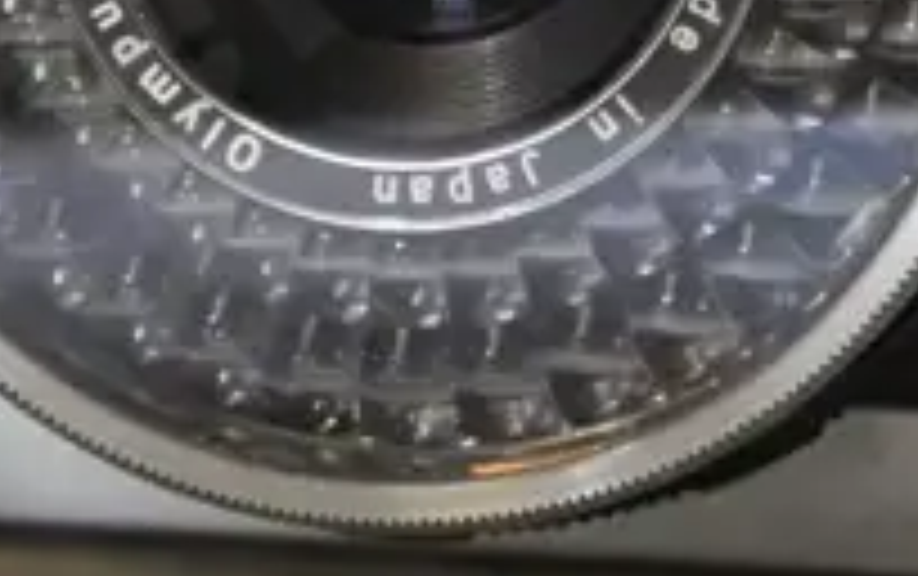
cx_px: 846
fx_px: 8791
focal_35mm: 351
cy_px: -479
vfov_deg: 3.7
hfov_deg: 6.0
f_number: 5.4
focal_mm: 33
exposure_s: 1/60
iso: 3200
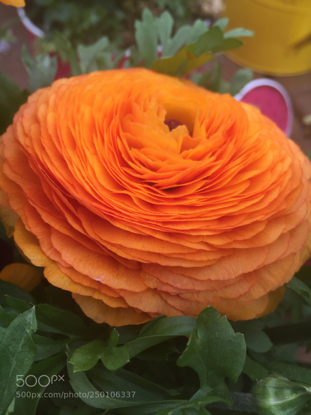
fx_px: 347
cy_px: 208
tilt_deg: -55.4
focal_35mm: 29
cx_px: 156
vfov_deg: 61.7
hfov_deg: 48.2
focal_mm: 4.15
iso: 40
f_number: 2.2
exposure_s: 1/60
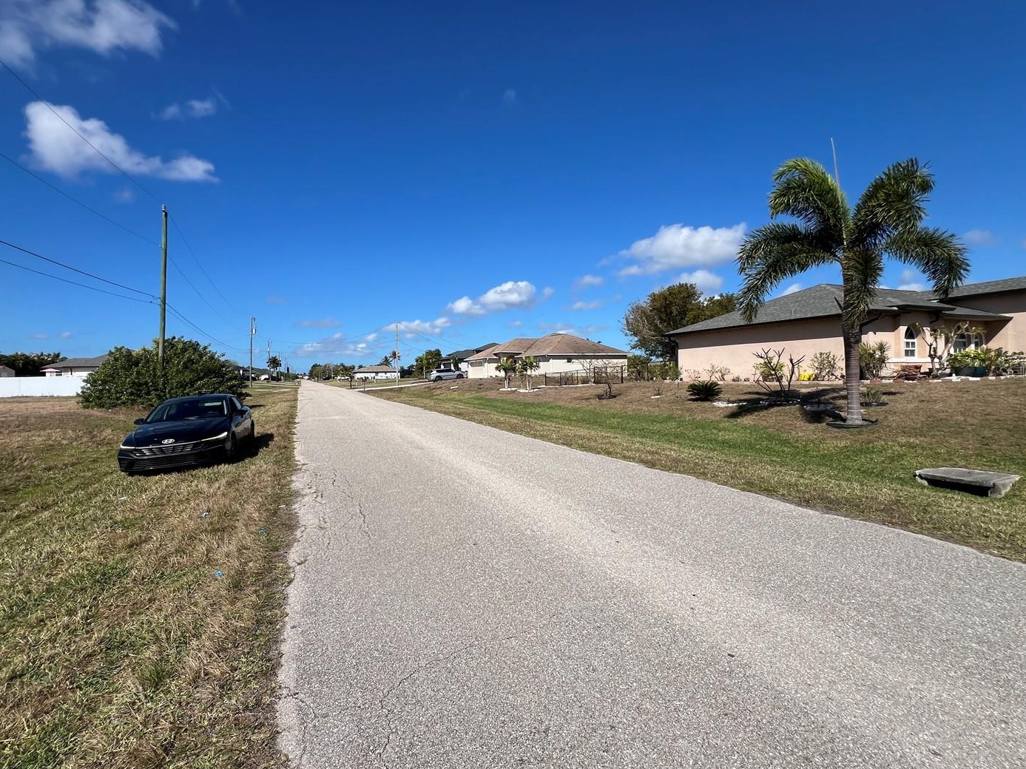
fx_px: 445
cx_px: 477
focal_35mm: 15
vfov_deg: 81.7
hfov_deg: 98.0
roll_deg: +1.9
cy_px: 372
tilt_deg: +0.4
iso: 32
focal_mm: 1.57
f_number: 1.8
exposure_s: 1/3040
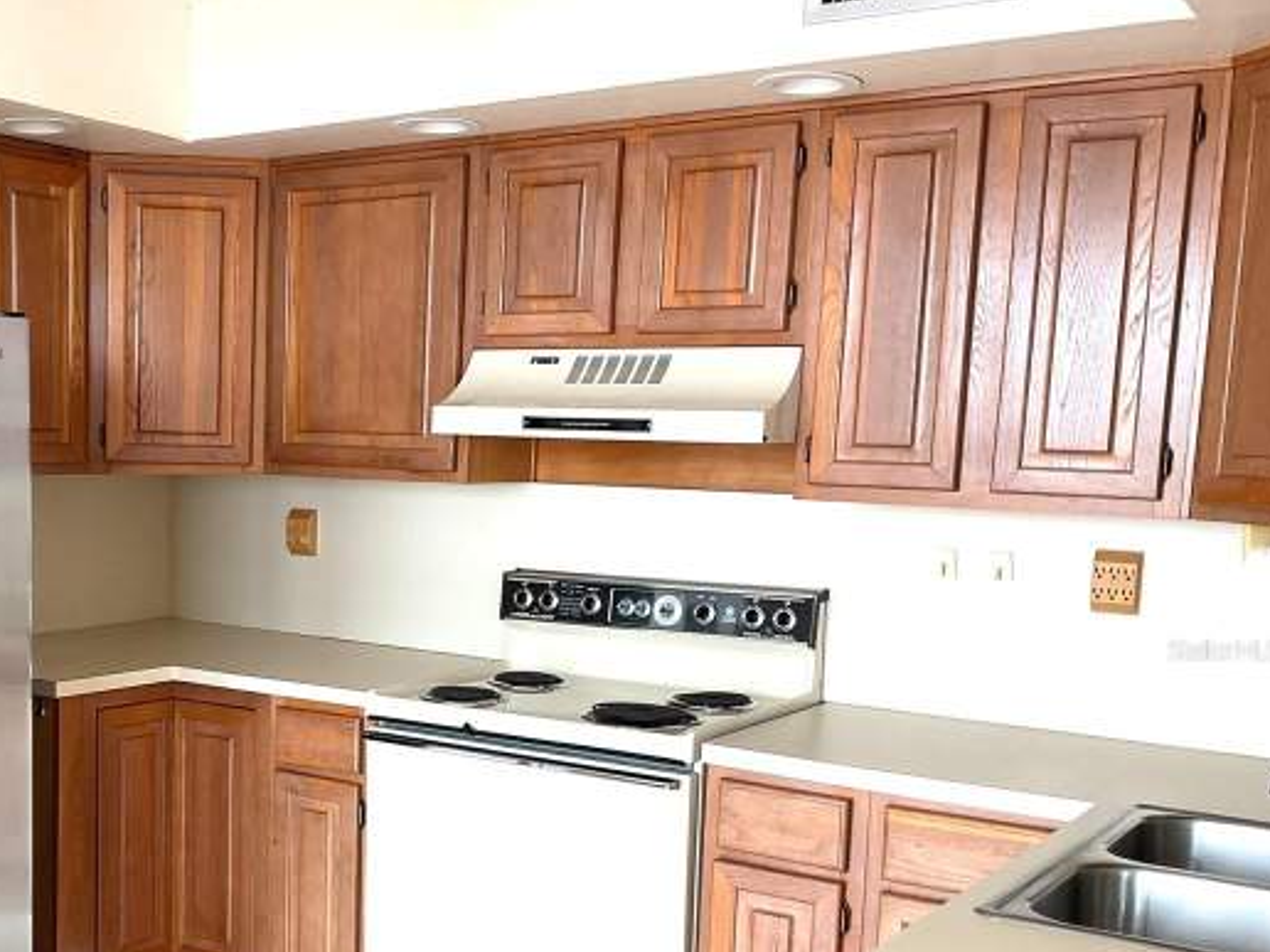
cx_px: 300
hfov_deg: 40.7
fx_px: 1651
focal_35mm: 45
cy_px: 649
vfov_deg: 31.9
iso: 16
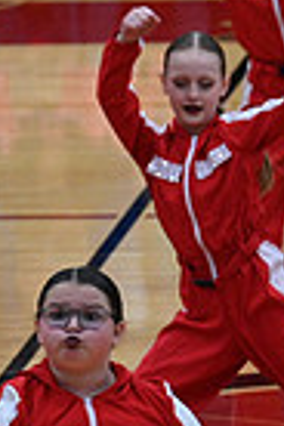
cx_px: 806
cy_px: 282
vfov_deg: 3.4
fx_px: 7230
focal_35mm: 611
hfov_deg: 2.2
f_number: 4
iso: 4000
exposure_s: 1/400
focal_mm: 145
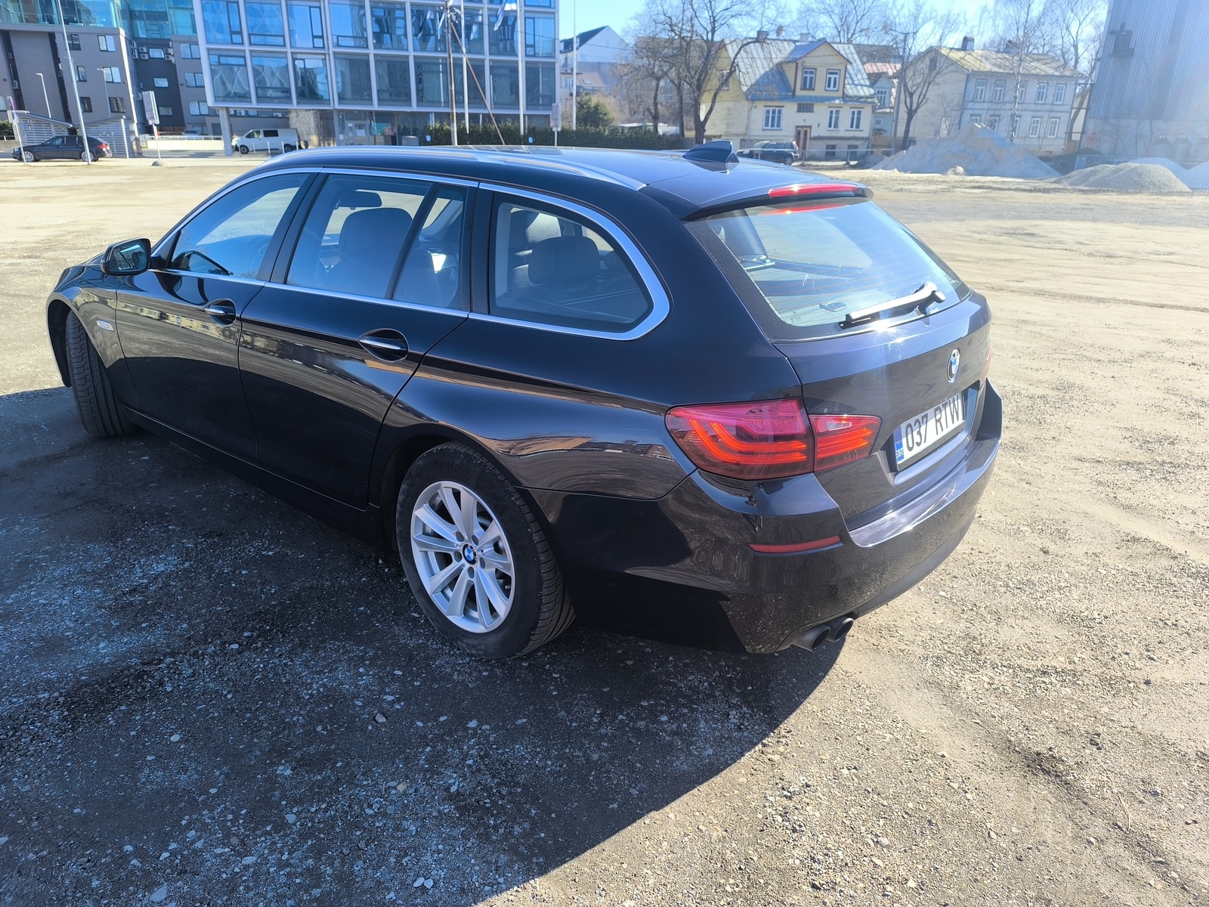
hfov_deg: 73.9
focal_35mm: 23
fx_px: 803
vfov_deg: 58.9
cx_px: 604
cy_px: 454
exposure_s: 1/417
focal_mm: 6.14
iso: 50
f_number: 1.65
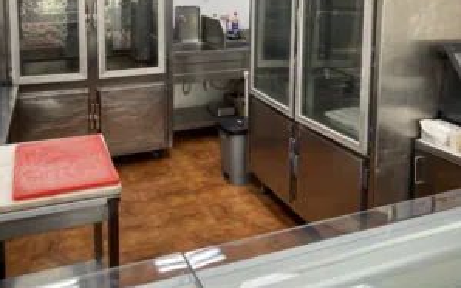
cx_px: 230
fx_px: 465
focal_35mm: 37
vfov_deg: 32.7
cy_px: 29
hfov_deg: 52.8
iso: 80
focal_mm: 4.25
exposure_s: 1/100
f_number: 1.8
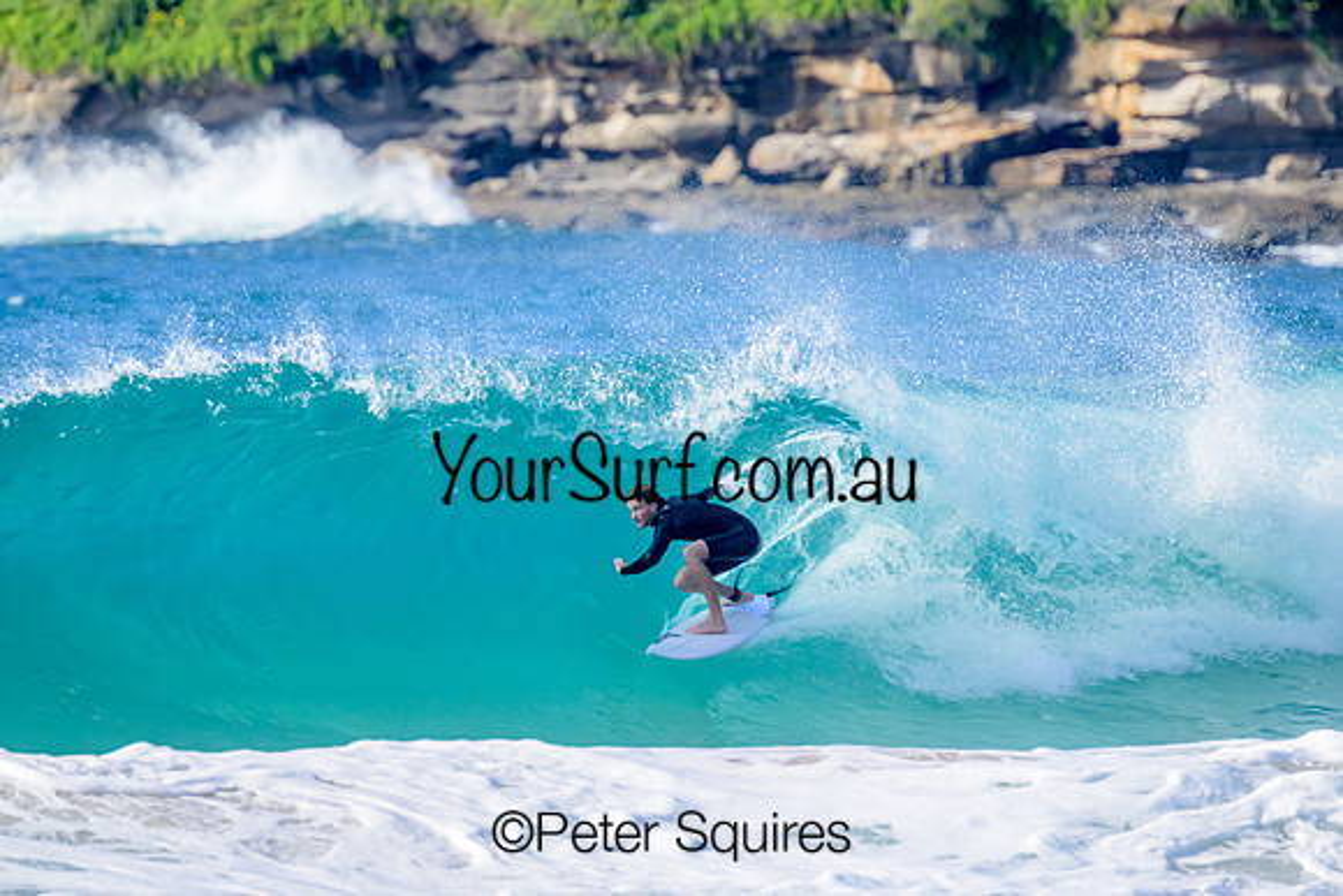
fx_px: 31048
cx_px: 681
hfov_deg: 2.5
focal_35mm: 832
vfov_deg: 1.7
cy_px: 442
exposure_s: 1/2000
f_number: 11
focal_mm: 800
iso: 1600
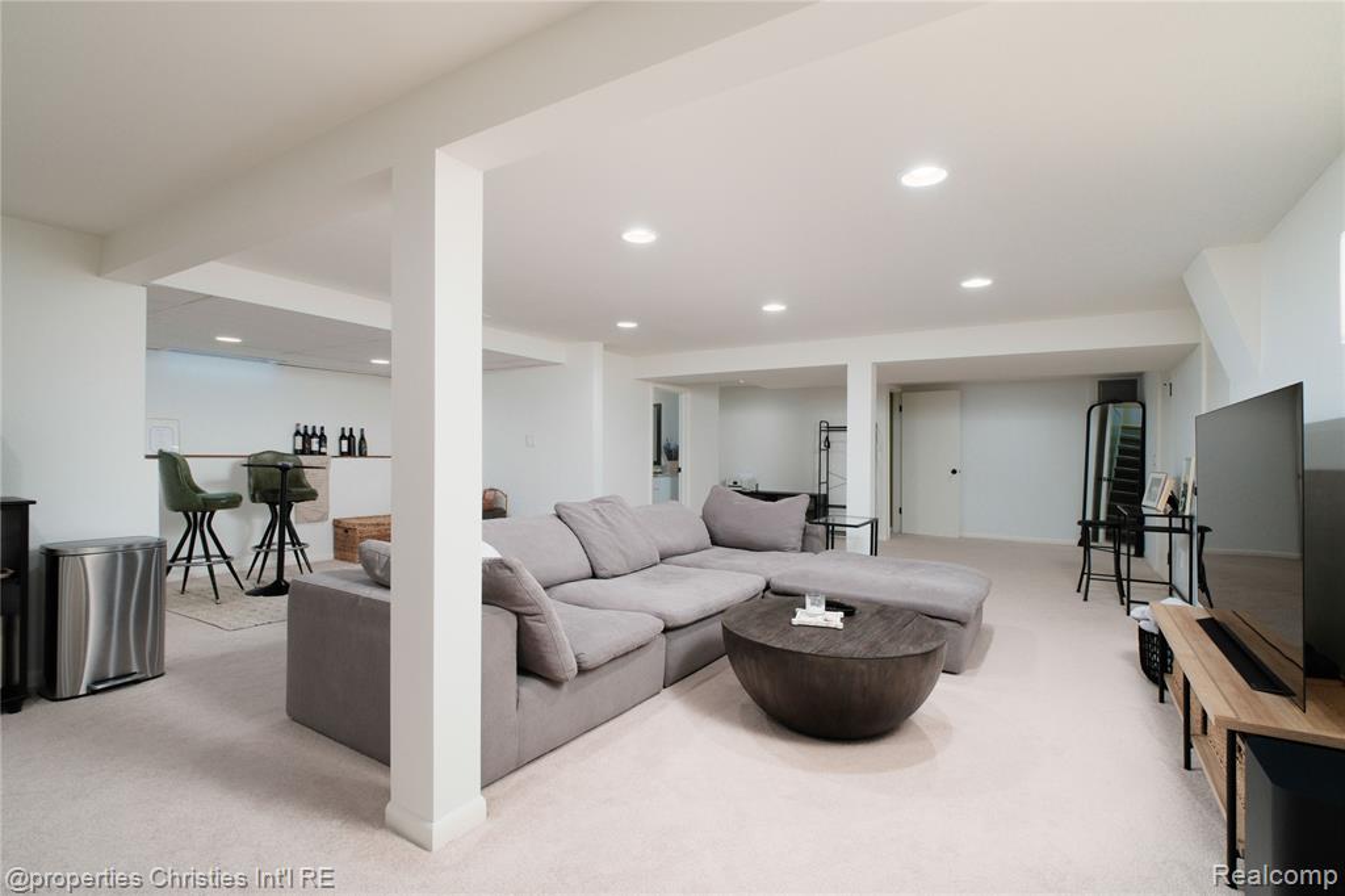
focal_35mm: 17
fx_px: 635
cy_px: 448
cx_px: 672
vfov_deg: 70.4
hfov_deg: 93.3
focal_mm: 11
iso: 640
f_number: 8
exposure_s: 1/250
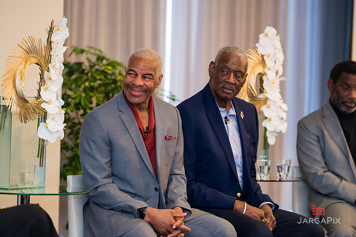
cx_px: 178
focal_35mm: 180
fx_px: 1779
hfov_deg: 11.4
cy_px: 118
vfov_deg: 7.6
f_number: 3.2
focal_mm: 180
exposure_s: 1/200
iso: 800
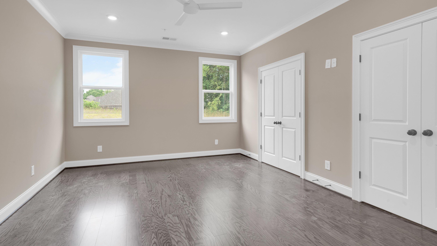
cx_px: 220
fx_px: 209
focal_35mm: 18
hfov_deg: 92.7
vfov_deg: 61.0
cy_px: 118
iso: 400
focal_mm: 17
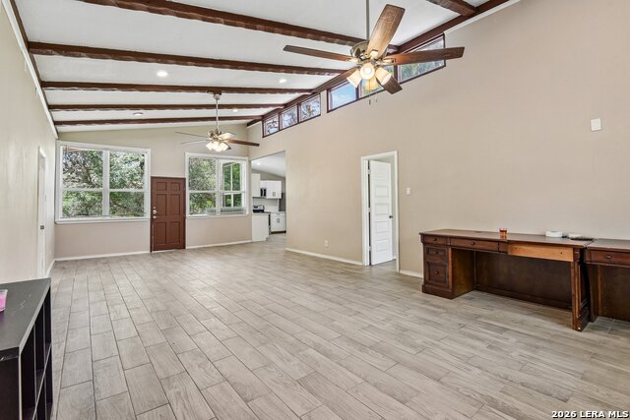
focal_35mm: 16
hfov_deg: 96.7
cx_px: 315
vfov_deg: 73.8
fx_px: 280
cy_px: 210
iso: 560
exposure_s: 1/15
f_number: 8
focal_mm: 16
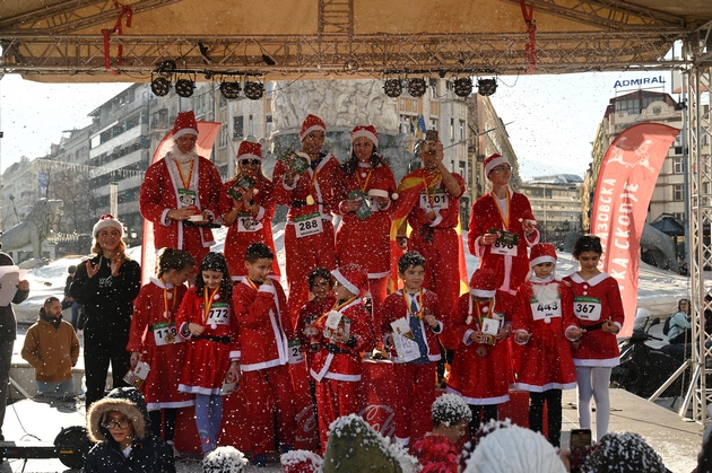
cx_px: 356
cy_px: 236
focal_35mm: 41
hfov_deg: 47.4
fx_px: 810
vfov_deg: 32.6
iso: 640
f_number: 5.6
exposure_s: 1/1250
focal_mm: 41
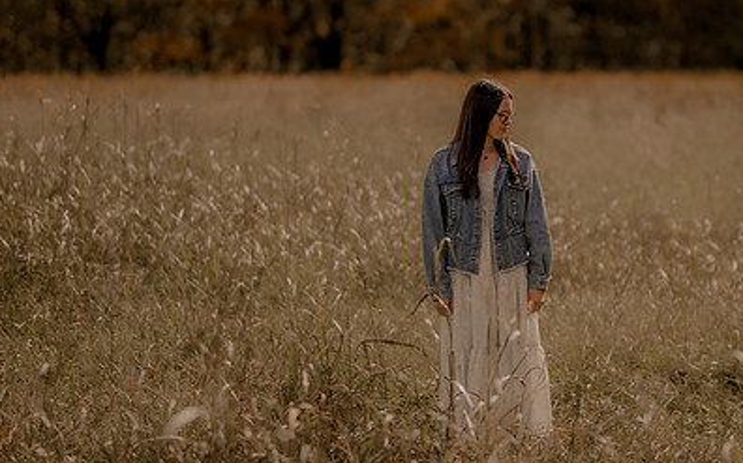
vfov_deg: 10.3
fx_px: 2570
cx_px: 492
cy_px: 211
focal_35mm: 127
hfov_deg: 16.4
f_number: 1.4
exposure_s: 1/8000
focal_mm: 85
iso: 200
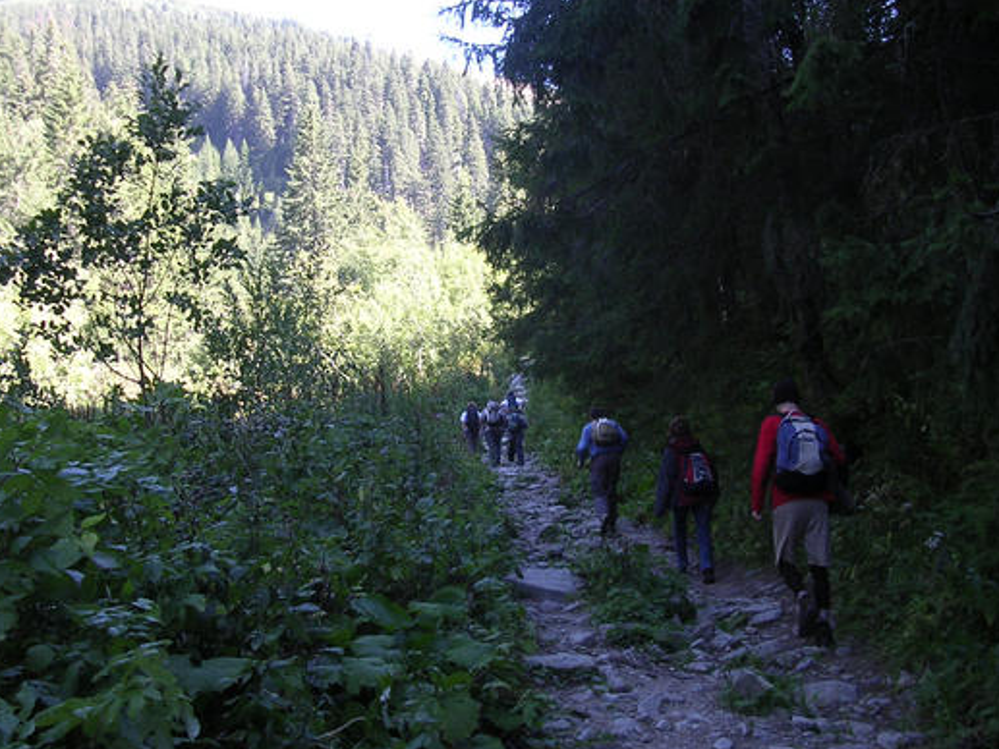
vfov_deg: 30.8
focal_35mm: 47
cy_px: 320
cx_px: 437
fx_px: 1357
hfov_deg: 40.4
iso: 100
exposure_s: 1/70.2
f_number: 2.8
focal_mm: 5.8
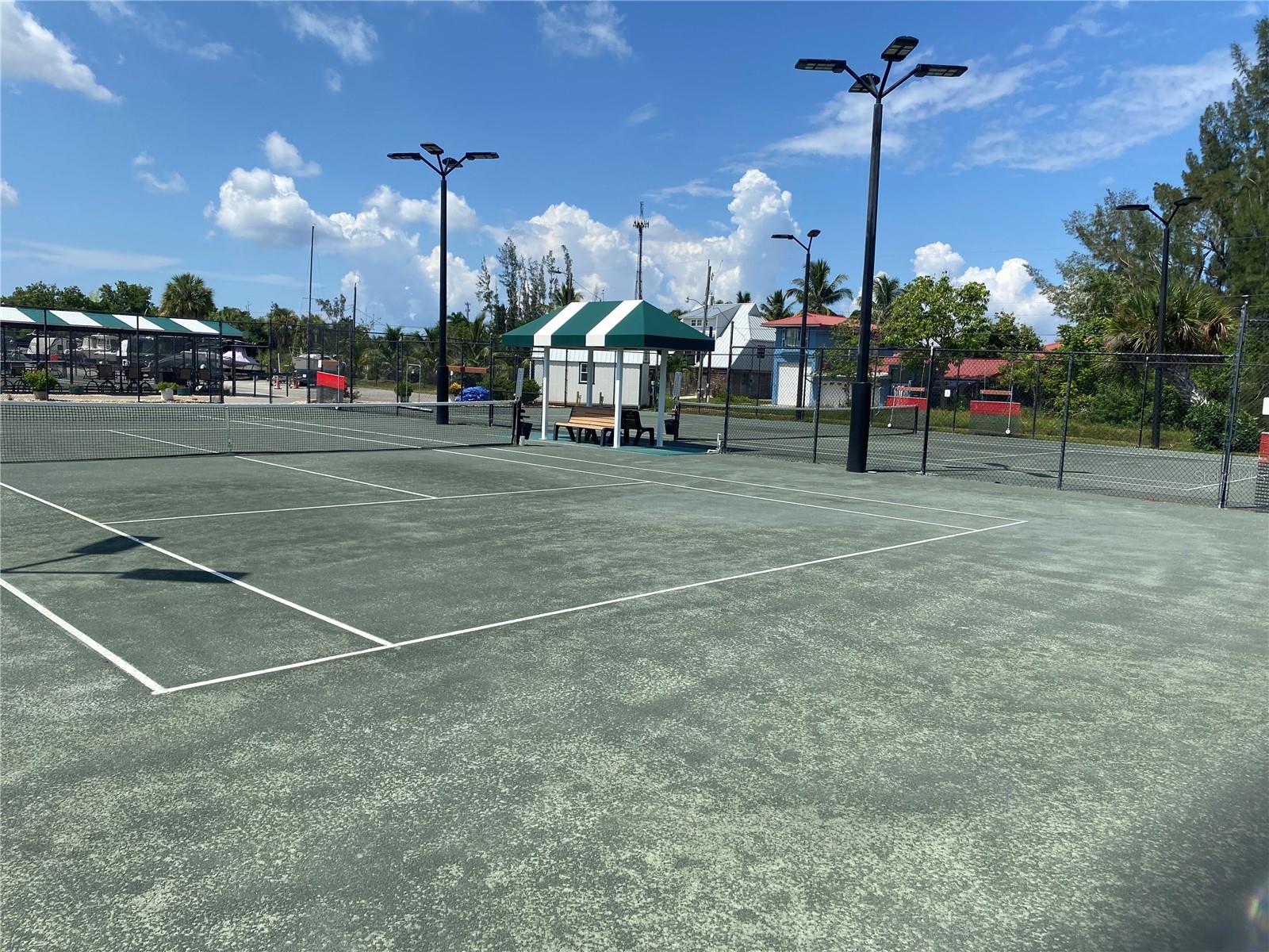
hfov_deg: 67.3
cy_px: 476
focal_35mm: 26
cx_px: 634
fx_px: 953
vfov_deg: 53.1
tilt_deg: -8.0
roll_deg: -2.6
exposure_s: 1/3401
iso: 32
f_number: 1.8
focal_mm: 4.25
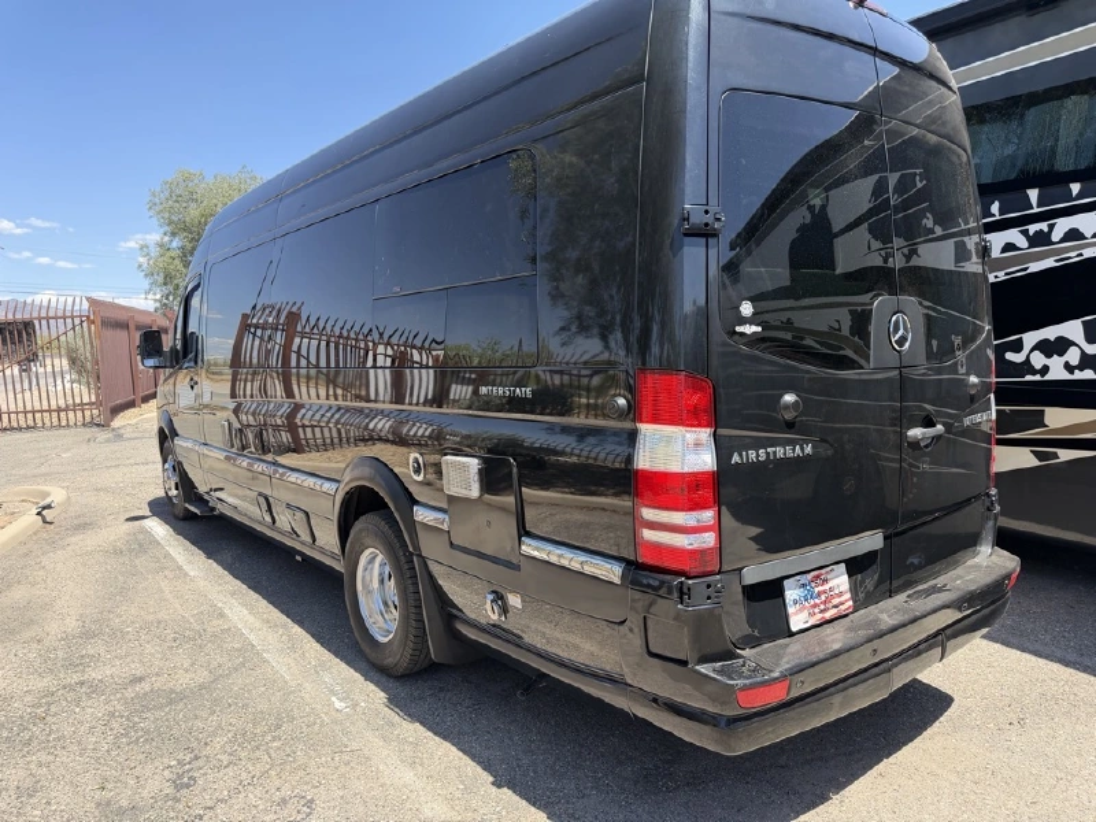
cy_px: 411
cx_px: 548
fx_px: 760
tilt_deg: -7.1
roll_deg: +1.4
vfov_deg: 56.8
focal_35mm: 24
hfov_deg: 71.6
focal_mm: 6.76
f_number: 1.78
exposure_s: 1/2000
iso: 100
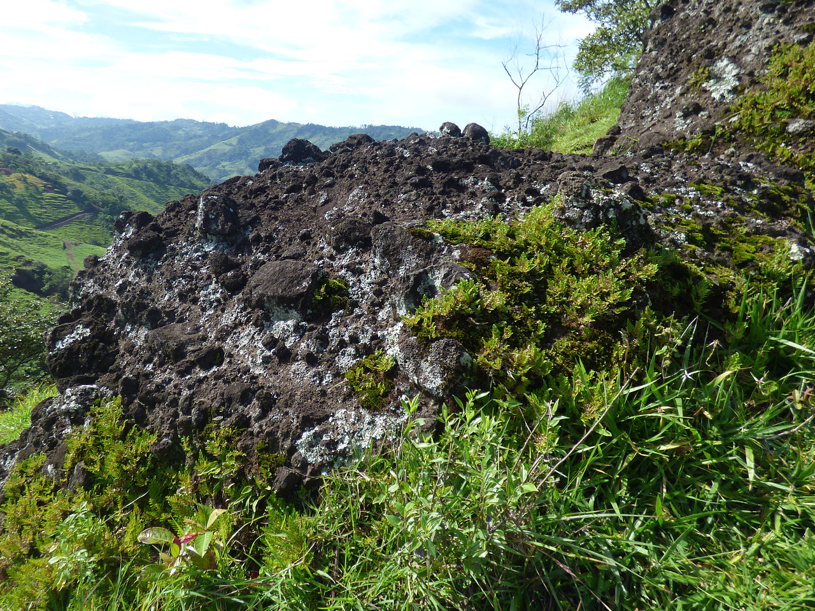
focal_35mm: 25
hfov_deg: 69.3
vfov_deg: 54.8
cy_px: 324
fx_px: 589
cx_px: 373
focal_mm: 3.58
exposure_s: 1/1000
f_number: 2.8
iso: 100
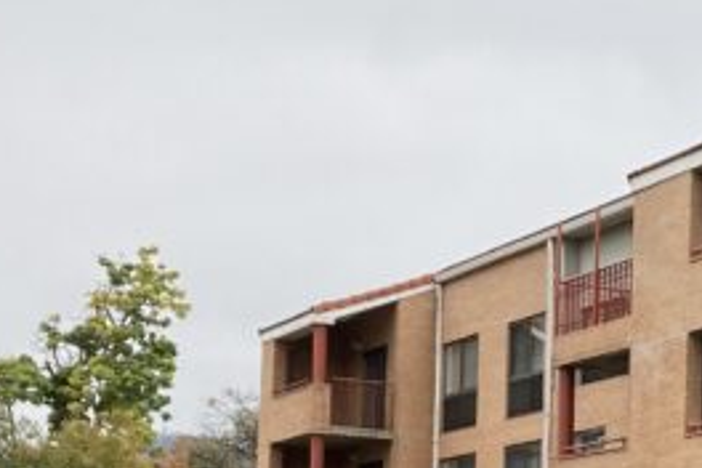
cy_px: 609
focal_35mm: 113
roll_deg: -1.2
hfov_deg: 17.4
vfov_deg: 11.8
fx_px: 2203
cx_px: 814
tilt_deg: +3.3
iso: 20
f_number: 1.8
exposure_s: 1/546
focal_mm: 3.99
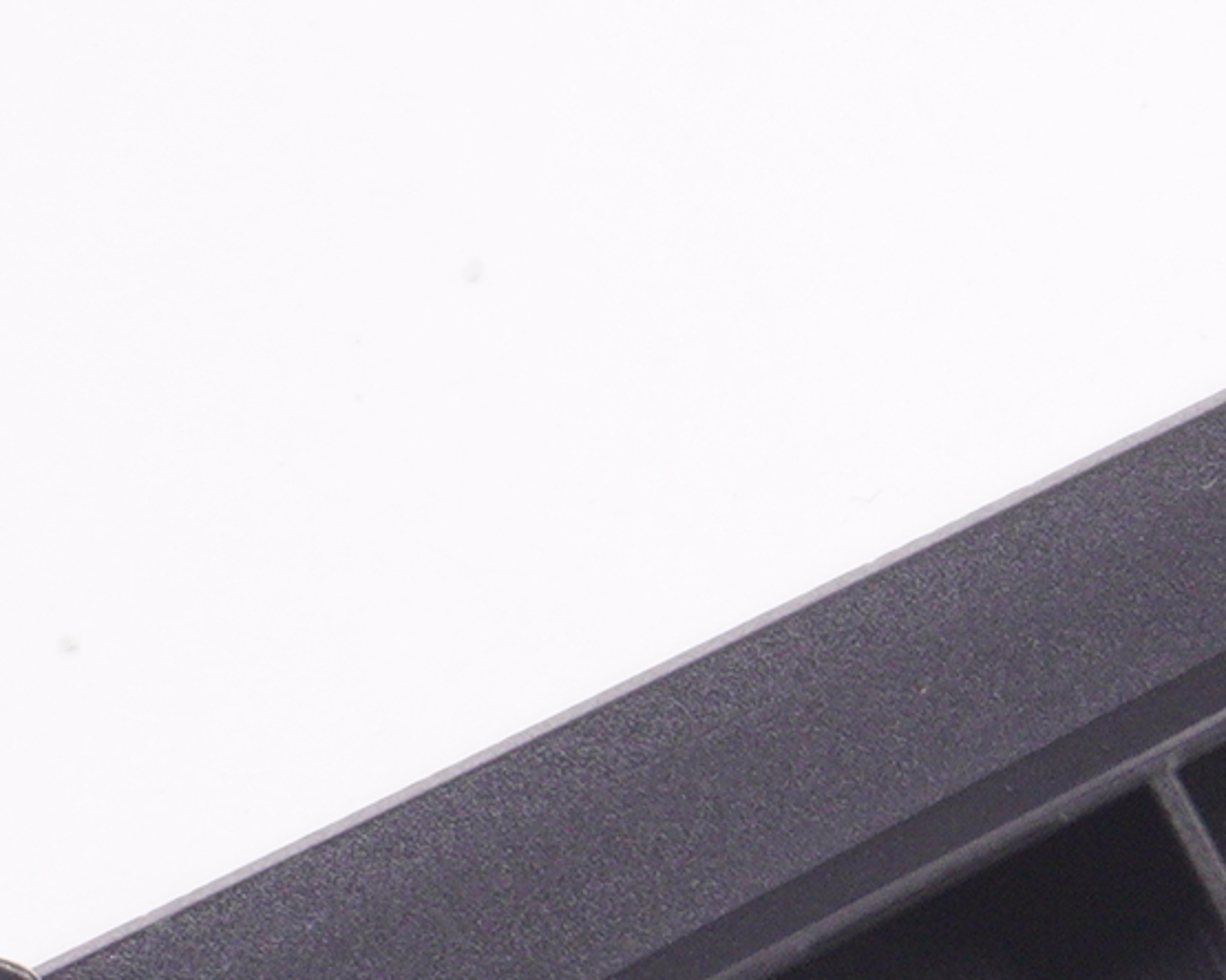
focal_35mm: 259
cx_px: 2191
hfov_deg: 7.3
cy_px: 717
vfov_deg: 6.0
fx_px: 9398
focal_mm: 34
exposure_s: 1/250
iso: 640
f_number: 5.6
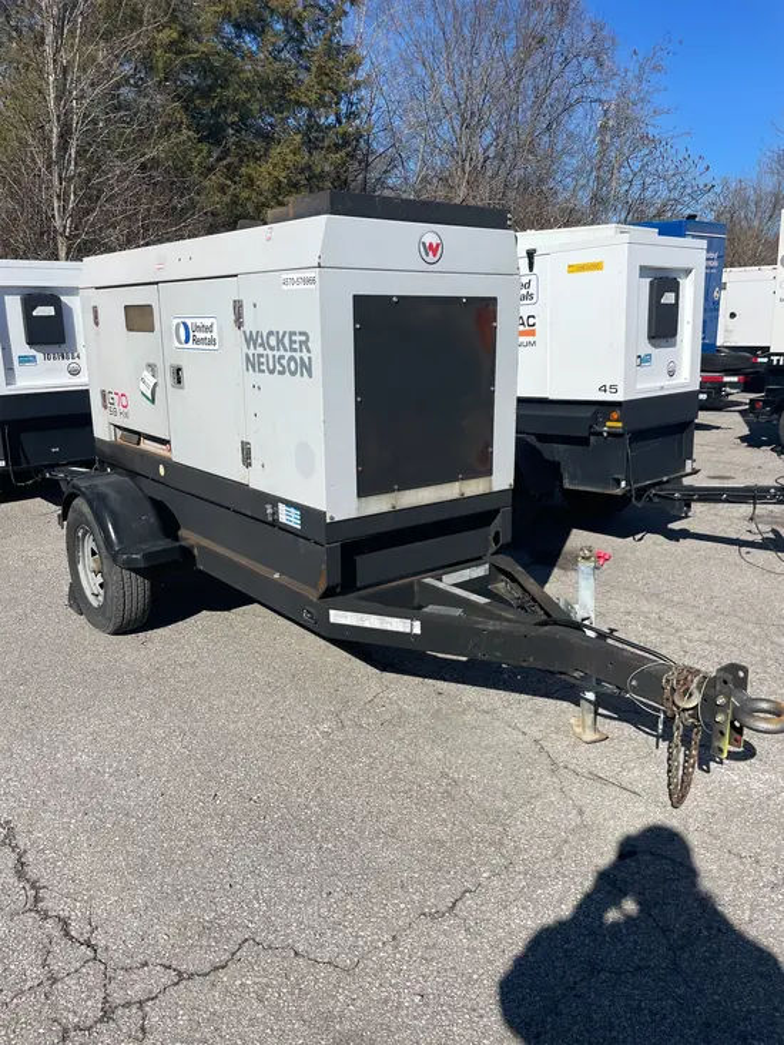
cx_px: 392
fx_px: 785
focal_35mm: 26
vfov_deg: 67.3
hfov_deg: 53.1
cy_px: 522
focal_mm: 4.2
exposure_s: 1/7813
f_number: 1.6
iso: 50
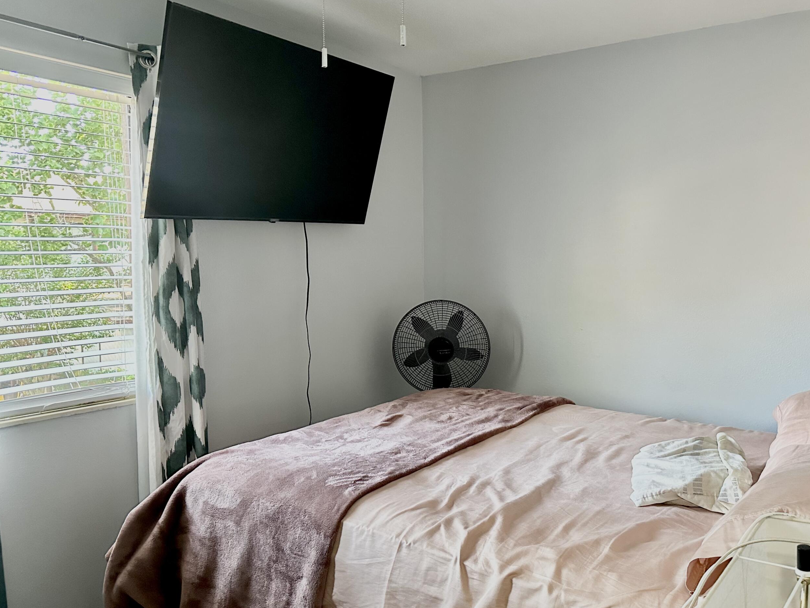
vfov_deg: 48.1
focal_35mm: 29
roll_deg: -1.1
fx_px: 679
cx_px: 467
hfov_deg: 61.4
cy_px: 339
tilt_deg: -7.6
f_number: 1.78
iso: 500
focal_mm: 6.86
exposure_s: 1/60
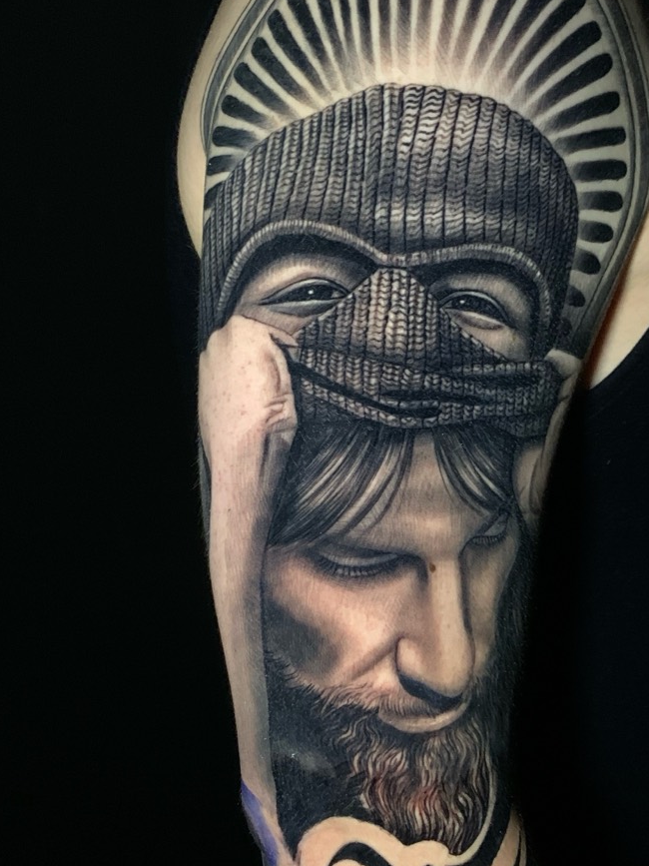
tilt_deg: -17.0
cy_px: 407
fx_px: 1050
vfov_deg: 44.8
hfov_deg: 34.2
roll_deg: -1.0
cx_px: 407
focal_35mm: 42
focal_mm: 4.25
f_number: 1.8
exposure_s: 1/22
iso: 640
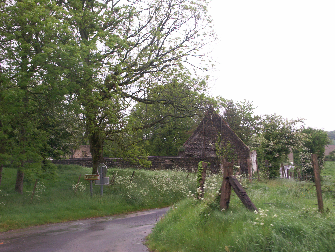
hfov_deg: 41.2
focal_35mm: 46
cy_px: 126
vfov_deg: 31.5
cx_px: 168
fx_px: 445
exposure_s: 1/100
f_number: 4
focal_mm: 11.82
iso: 64
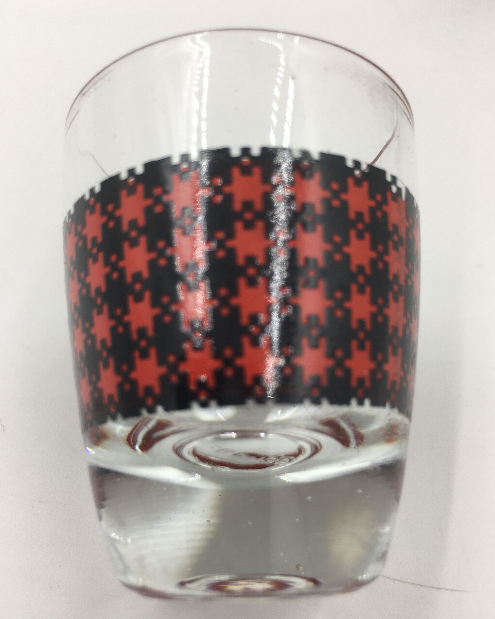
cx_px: 248
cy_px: 319
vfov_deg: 57.2
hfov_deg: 47.1
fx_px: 568
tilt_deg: -63.8
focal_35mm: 31
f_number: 2.2
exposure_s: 1/175
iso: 25
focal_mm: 4.15
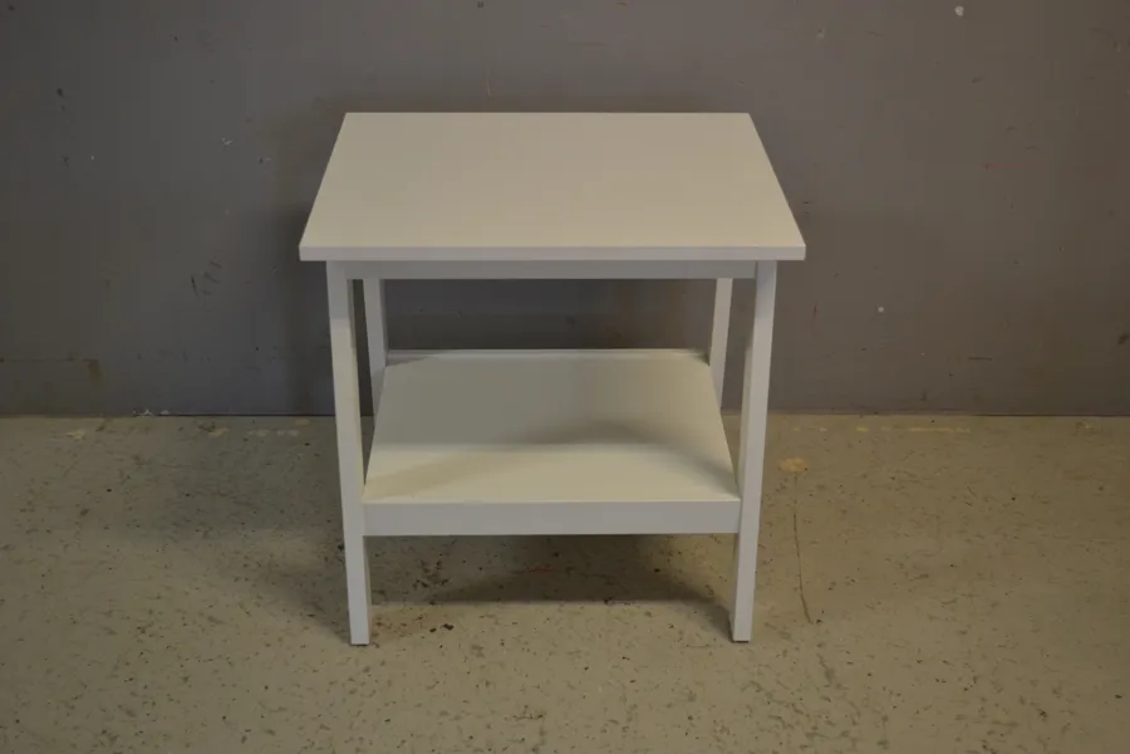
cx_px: 565
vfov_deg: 30.8
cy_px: 377
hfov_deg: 45.0
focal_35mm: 44
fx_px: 1365
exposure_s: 1/60
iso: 800
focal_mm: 29
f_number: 4.5
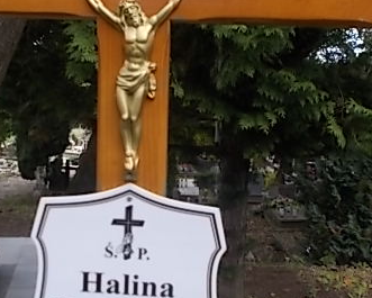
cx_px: 174
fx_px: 540
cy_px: 141
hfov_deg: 38.0
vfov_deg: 30.8
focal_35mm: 49
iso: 80
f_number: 3.2
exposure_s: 1/125
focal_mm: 4.6
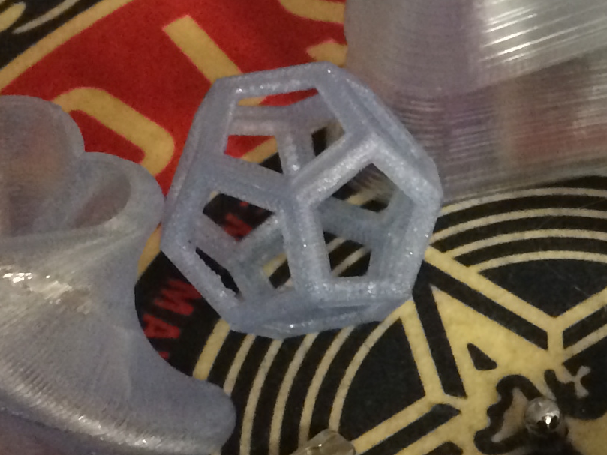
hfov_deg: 15.7
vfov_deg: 12.1
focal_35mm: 121
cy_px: 448
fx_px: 2122
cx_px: 725
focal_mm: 4.12
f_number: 2.2
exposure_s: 1/20
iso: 320
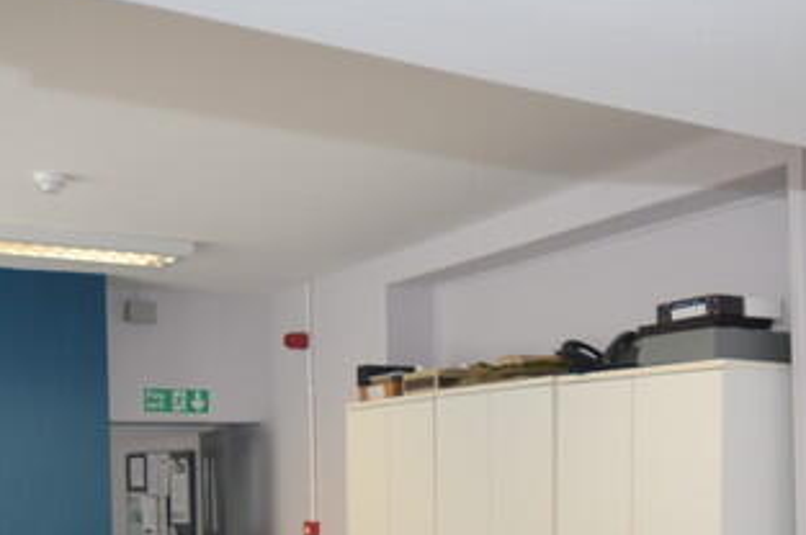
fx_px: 1096
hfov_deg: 40.2
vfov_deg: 26.5
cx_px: 487
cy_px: 486
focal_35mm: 49
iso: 200
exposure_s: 1/60
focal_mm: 10
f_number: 4
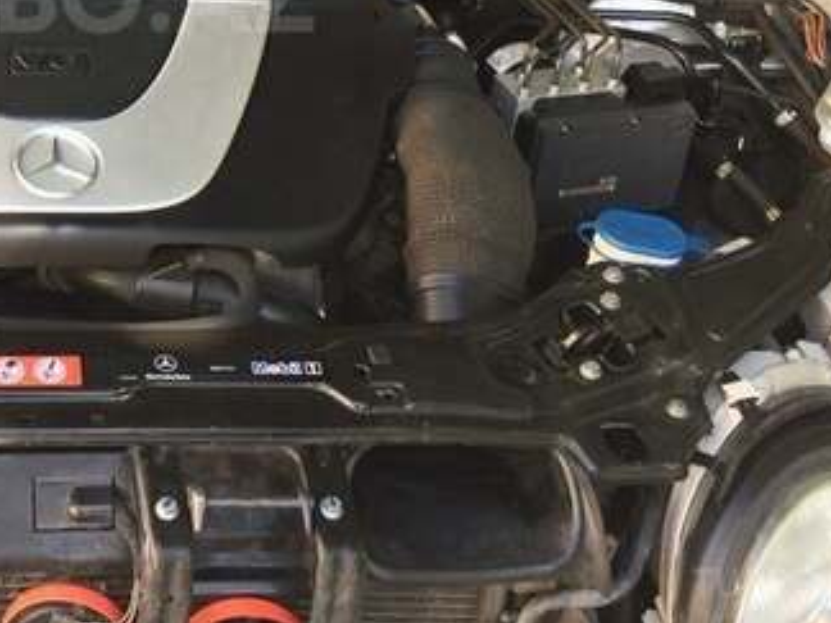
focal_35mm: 59
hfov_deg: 30.9
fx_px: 1416
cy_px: -6
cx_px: 51
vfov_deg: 23.7
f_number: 2.2
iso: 50
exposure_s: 1/100
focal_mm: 4.15
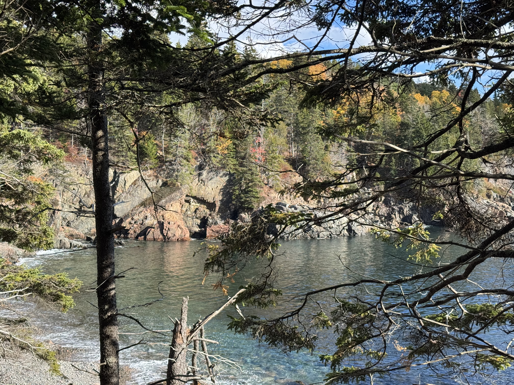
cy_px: 192
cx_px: 257
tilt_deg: -1.2
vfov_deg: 30.3
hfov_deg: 39.7
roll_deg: -0.3
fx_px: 713
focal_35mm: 48
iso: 64
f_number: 1.78
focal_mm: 6.76
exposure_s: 1/1458
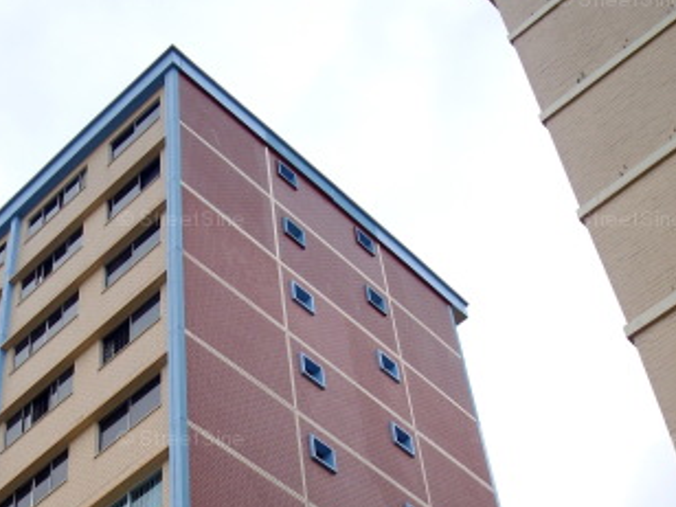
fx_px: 1289
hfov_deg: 29.3
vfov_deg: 21.8
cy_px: 441
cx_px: 281
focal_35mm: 66
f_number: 5.6
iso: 80
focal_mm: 6.2
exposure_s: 1/200
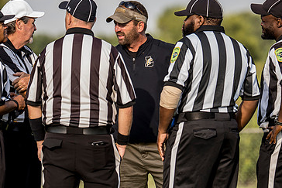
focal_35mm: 664
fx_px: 5203
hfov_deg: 3.1
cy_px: 79
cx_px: 126
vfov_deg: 2.1
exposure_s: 1/1000
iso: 125
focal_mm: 200
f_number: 2.8
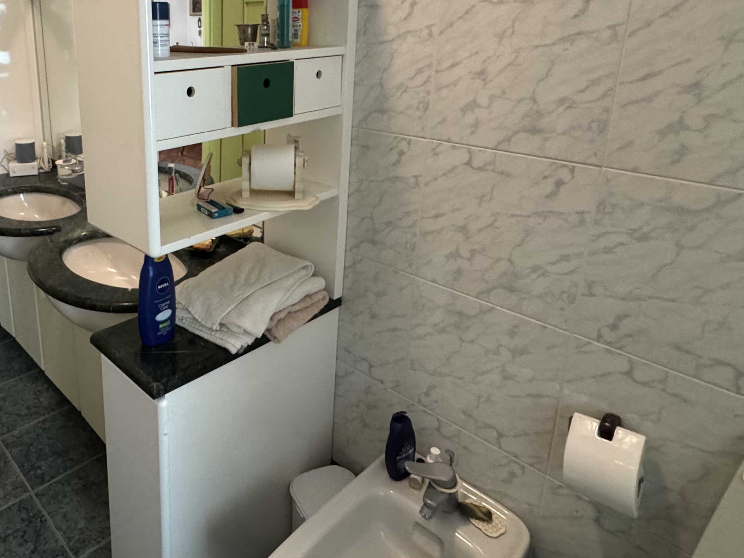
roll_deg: +0.7
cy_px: 167
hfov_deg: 64.4
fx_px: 559
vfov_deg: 51.6
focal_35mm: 26
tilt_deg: -15.2
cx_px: 214
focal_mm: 2.22
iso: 800
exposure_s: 1/50
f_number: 2.2
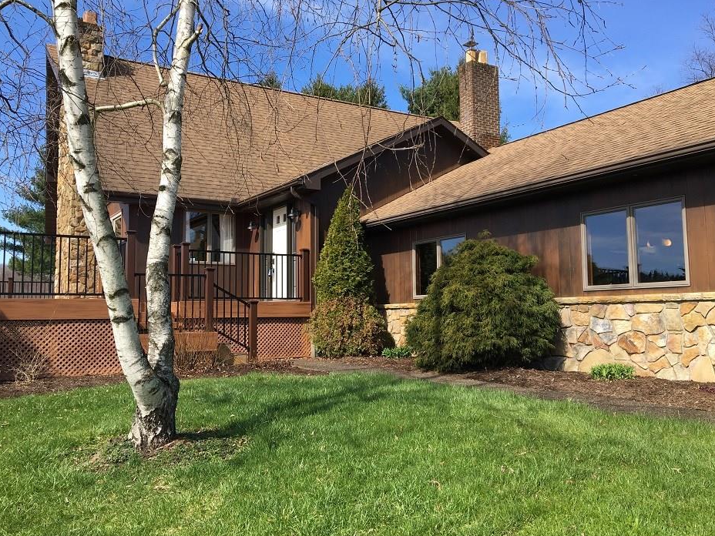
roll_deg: -0.1
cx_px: 341
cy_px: 256
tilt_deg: +6.4
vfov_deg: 44.1
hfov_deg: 56.8
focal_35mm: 32
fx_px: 661
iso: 25
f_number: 2.2
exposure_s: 1/596
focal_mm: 4.15
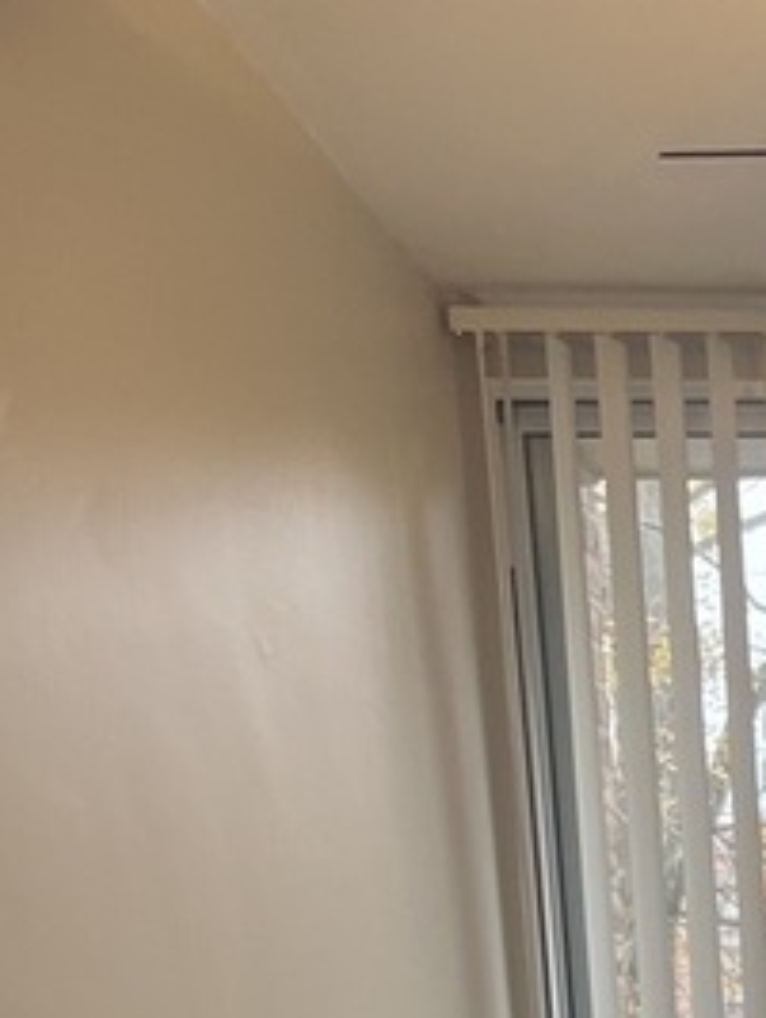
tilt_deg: -13.7
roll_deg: +0.1
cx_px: 1444
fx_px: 3091
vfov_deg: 15.9
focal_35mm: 105
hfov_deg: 12.7
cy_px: 1819
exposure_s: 1/120
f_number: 1.6
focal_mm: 5.1
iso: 125
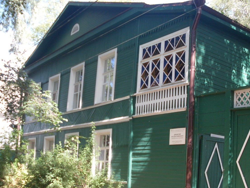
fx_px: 354
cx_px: 137
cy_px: 118
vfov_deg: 29.6
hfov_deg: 38.9
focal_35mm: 49
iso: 80
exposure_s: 1/125
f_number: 2.8
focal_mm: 6.3
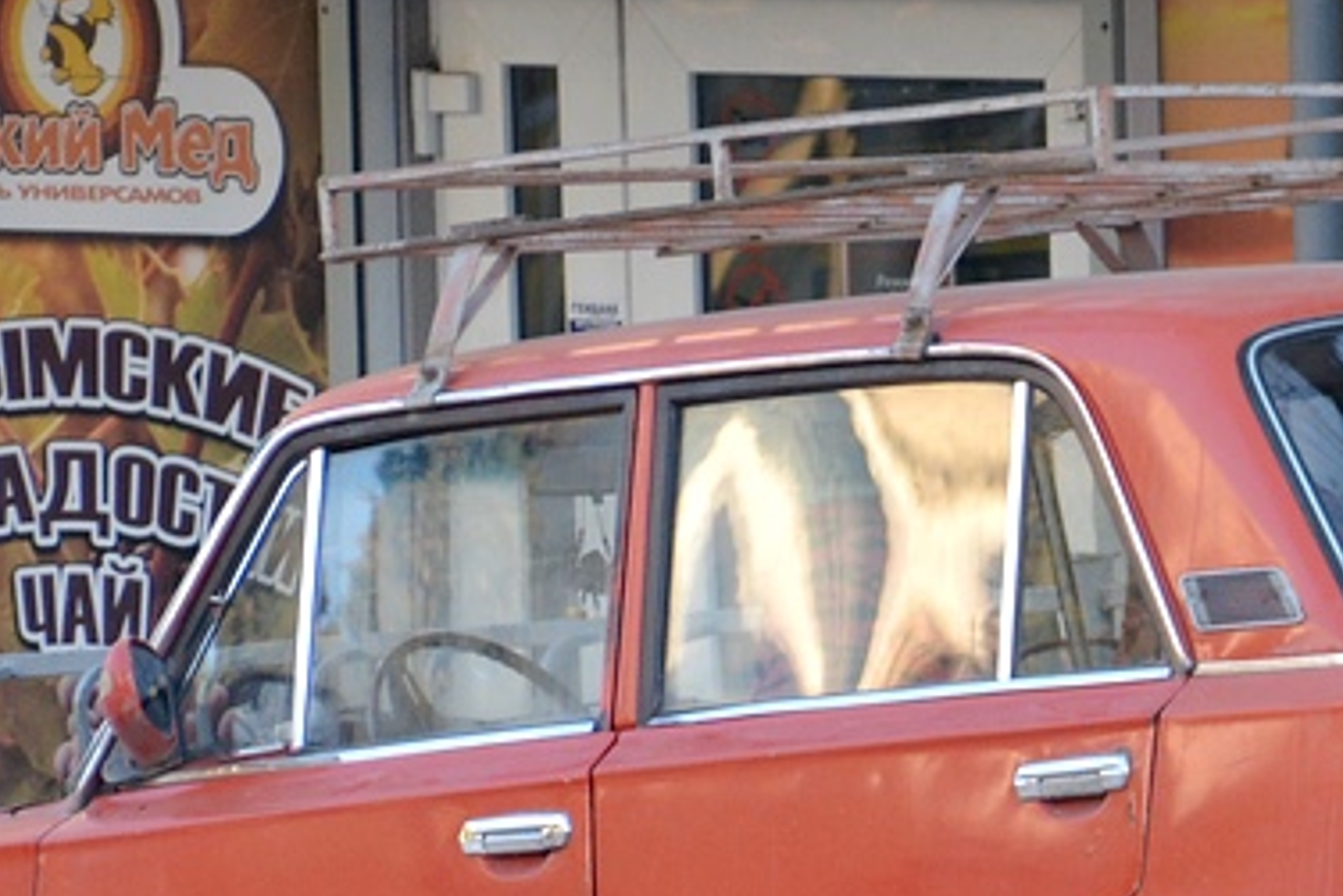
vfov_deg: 1.2
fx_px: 44632
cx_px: 1036
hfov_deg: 1.7
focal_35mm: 1196
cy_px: 425
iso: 800
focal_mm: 250
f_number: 6.3
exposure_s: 1/250
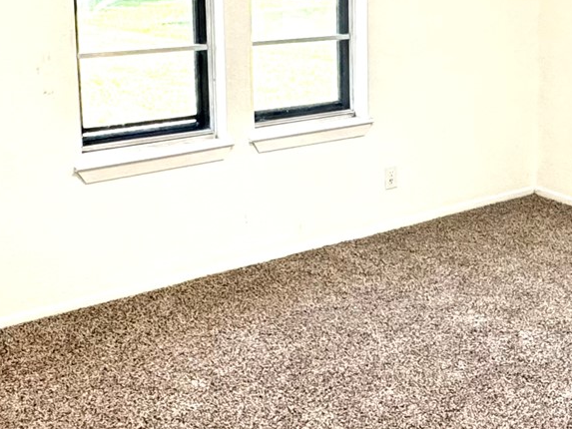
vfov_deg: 28.2
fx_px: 826
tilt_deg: -8.3
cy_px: 59
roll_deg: +0.3
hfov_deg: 36.8
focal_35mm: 50
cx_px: 458
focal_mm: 2.22
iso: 320
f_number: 2.2
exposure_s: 1/99
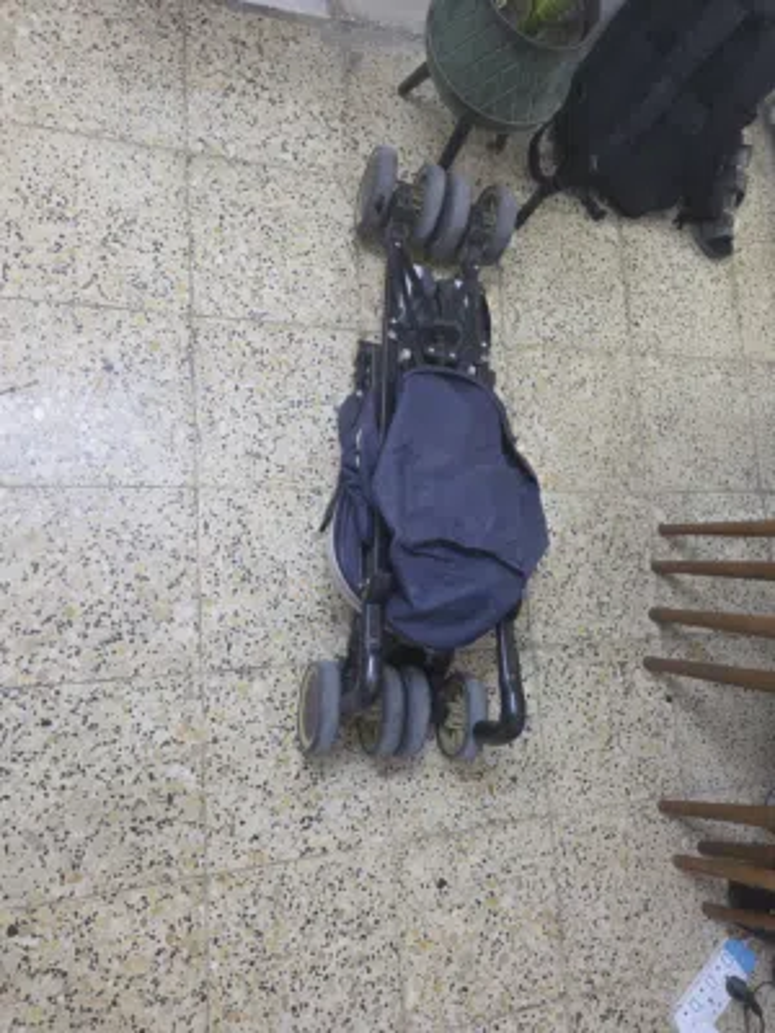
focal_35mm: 23
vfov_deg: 73.9
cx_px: 388
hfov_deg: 58.9
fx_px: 687
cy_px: 516
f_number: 1.7
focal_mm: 6.3
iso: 400
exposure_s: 1/100
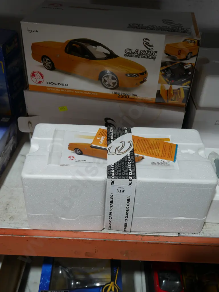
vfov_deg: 51.3
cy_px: 146
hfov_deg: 39.7
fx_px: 303
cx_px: 110
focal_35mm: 36
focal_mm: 18
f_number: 4
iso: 200
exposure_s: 1/60
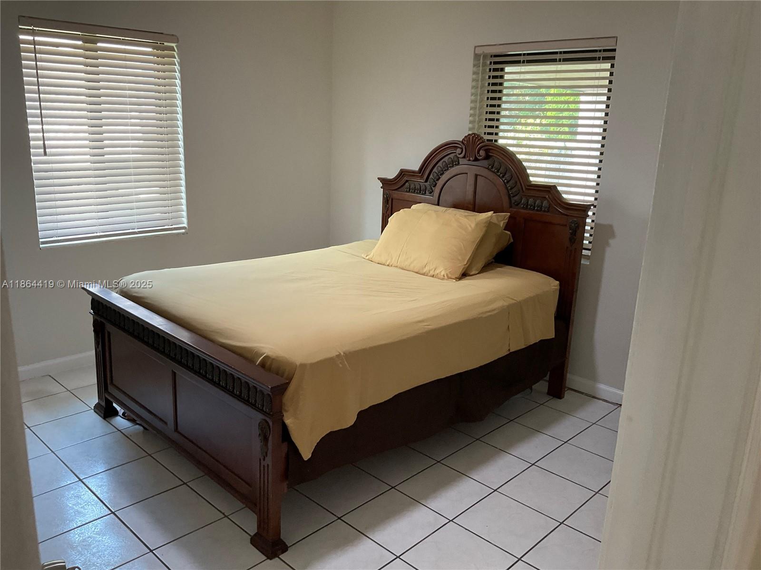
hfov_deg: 61.7
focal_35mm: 29
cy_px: 285
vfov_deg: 48.2
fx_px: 638
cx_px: 380
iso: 100
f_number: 1.8
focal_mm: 3
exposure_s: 1/60
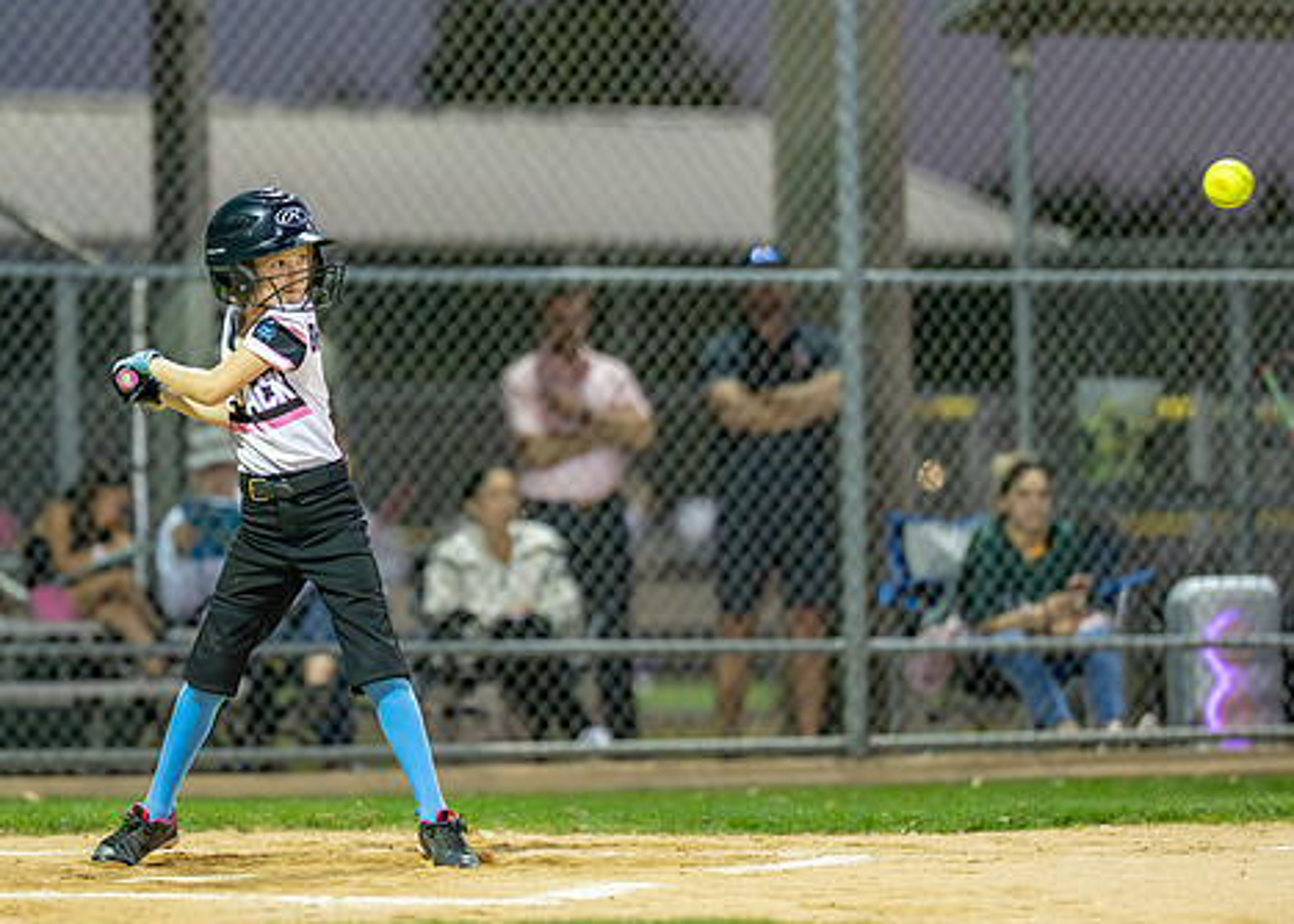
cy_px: 439
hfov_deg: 6.9
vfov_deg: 4.9
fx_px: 10691
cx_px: 259
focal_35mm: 291
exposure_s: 1/1250
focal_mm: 135
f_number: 1.8
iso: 6400
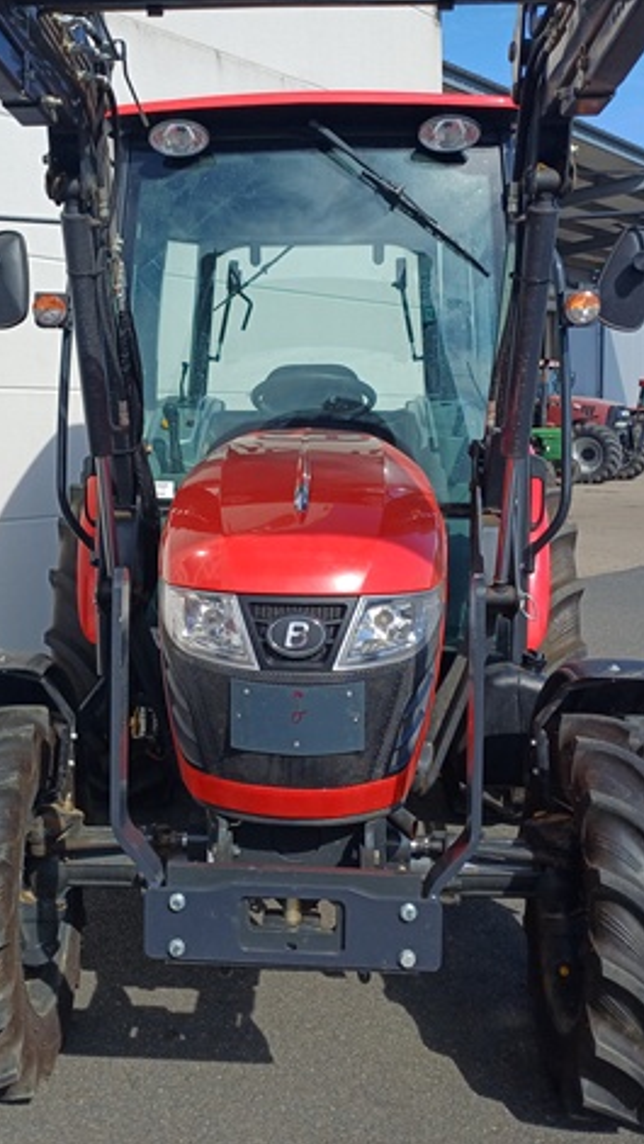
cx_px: 221
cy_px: 566
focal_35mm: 37
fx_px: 1123
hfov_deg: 31.8
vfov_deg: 54.0
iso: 50
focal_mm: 4.65
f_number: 1.8
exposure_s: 1/1095
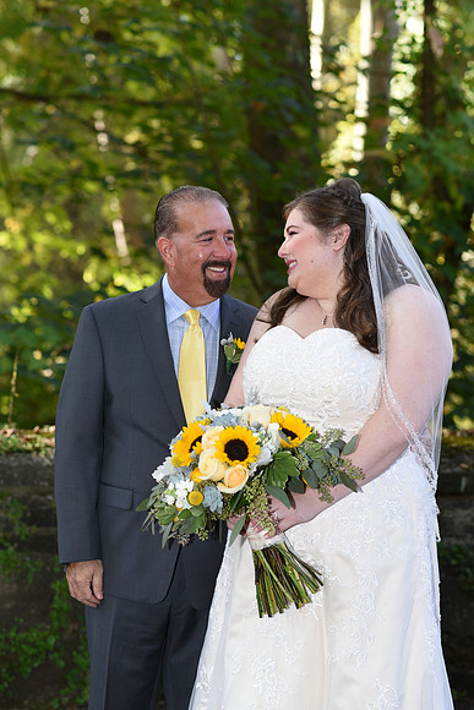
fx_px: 1678
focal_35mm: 85
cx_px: 237
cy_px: 355
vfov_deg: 23.9
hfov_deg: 16.1
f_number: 3.5
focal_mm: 85
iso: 200
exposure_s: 1/200
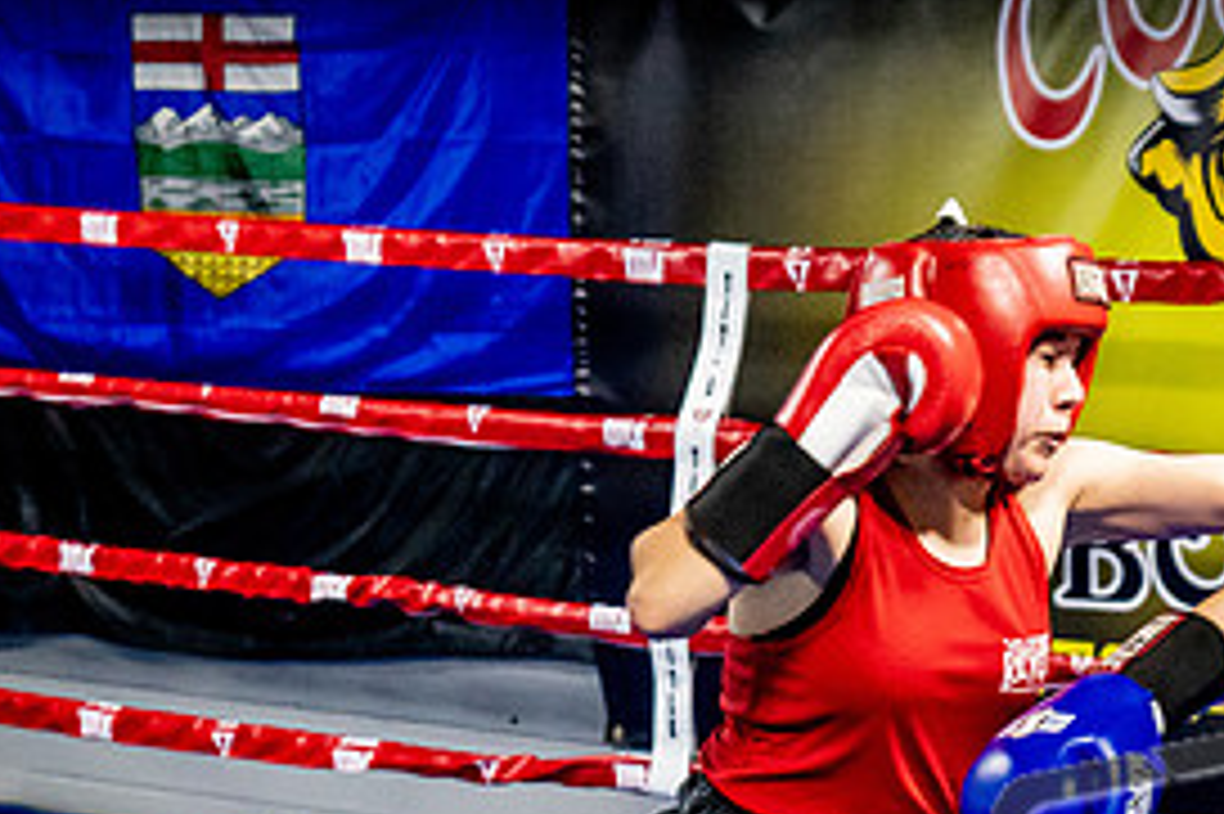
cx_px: 1004
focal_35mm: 111
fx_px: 3772
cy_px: 852
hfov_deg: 18.2
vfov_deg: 12.2
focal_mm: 35
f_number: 2.8
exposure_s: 1/800
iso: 5000
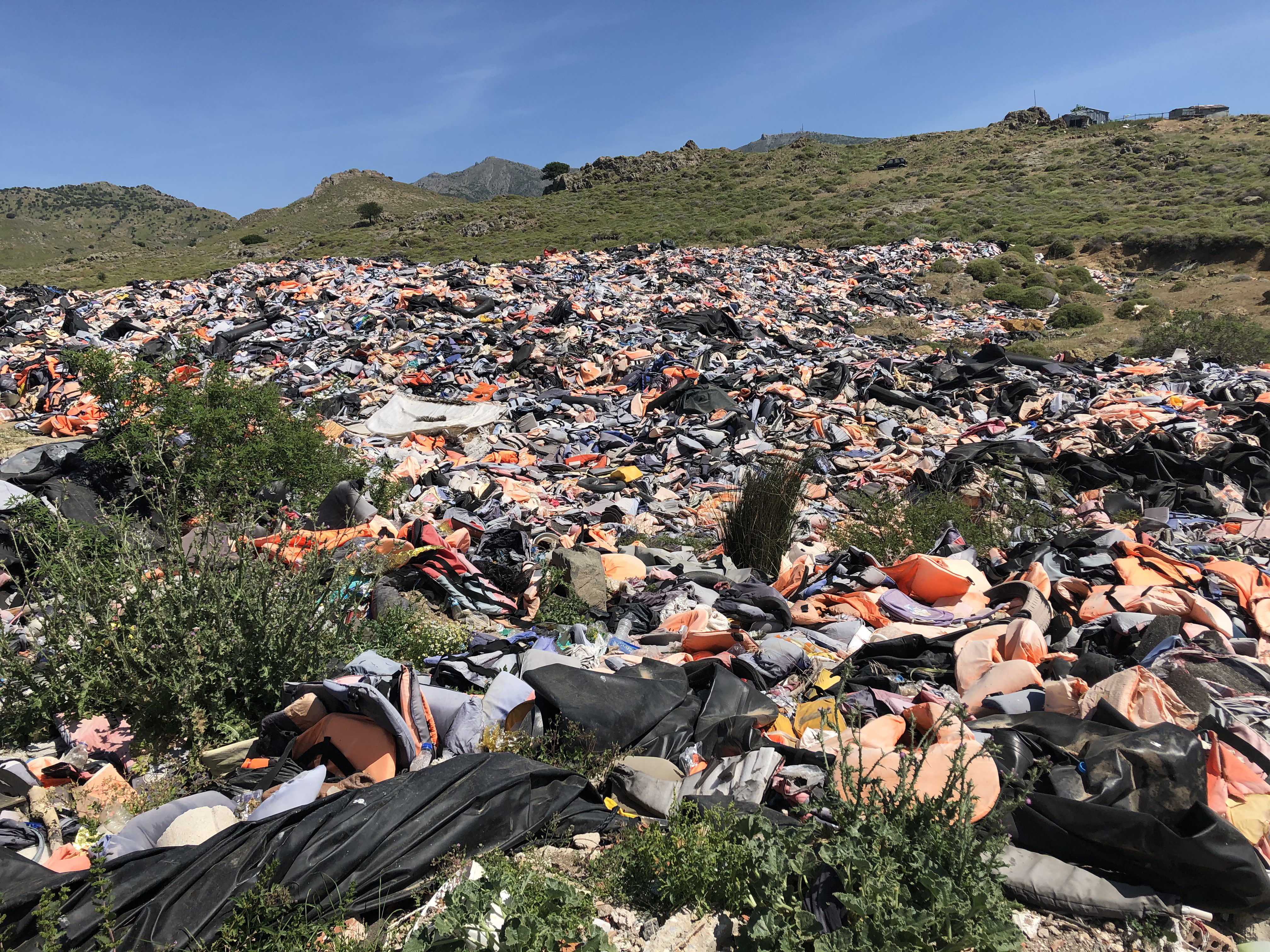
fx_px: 1027
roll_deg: +3.6
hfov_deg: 63.4
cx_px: 635
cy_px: 476
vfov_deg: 49.7
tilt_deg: -8.6
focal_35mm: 28
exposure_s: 1/2667
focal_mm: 3.99
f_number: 1.8
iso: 20
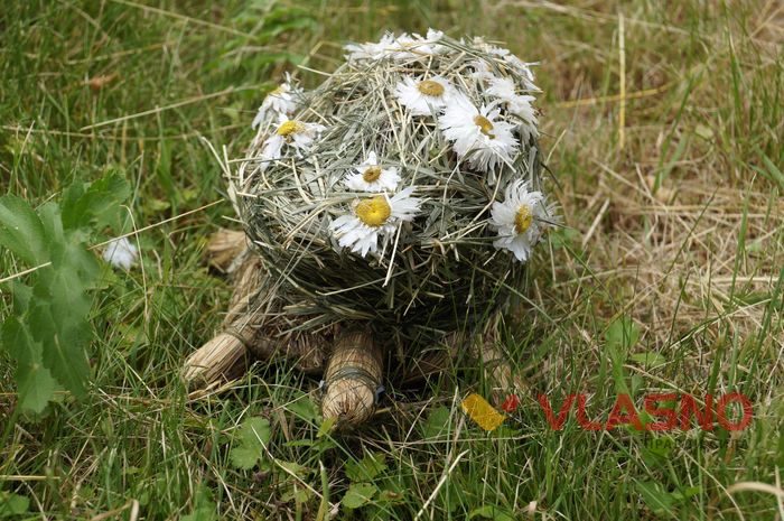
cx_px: 392
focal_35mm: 112
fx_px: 2447
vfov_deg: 12.1
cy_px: 260
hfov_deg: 18.2
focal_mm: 75
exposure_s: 1/200
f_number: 7.1
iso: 100
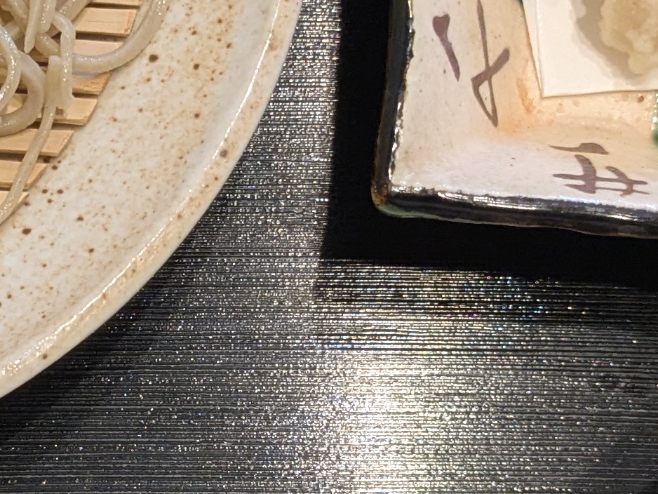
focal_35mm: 116
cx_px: 79
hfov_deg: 16.8
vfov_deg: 12.8
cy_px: 194
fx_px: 2206
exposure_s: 1/60
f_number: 1.73
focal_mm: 4.38
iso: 214
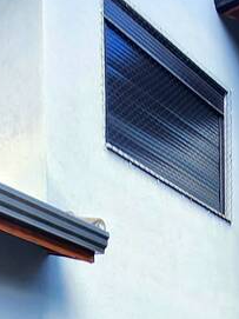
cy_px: 571
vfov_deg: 20.3
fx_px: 636
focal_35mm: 69
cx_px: 207
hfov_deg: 20.9
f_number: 2.2
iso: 50
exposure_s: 1/60.2
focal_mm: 2.2
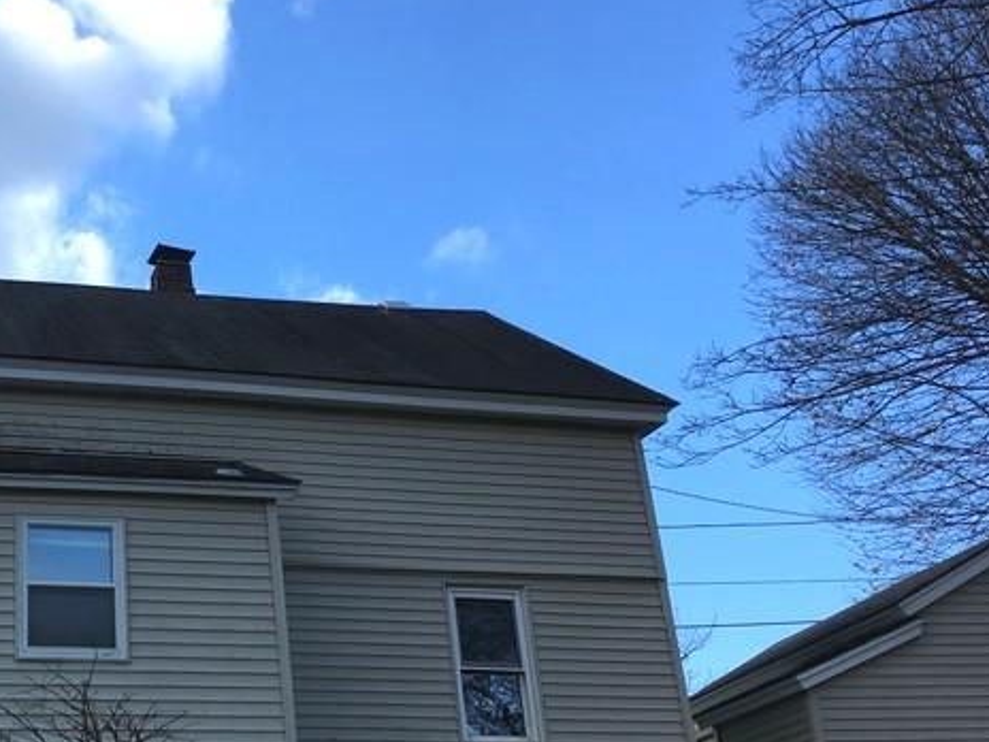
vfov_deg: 29.0
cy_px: 480
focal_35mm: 50
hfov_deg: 36.4
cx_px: 149
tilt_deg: +24.3
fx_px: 1429
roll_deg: +1.4
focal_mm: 4.15
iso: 25
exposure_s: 1/541
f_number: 2.2
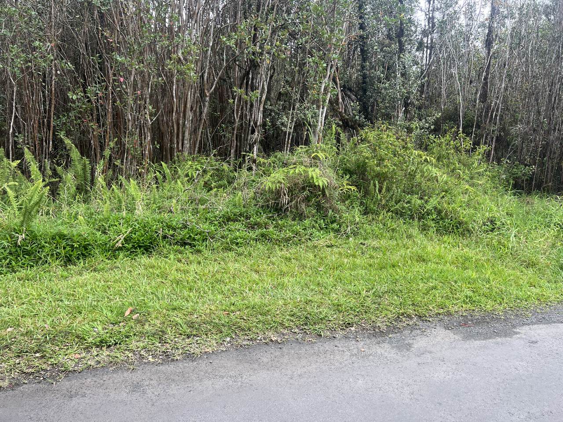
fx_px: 423
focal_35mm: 26
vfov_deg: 53.1
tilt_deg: -10.3
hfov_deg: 67.3
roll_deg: -2.5
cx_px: 282
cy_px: 211
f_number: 1.5
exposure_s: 1/151
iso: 32
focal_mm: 5.7
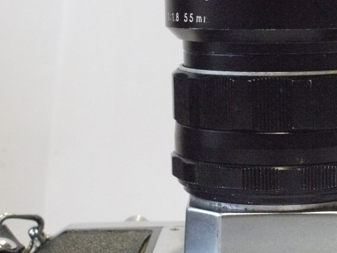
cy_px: 191
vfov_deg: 12.5
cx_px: 288
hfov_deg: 16.5
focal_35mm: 118
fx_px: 1149
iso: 3200
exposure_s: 1/100
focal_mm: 30
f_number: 9
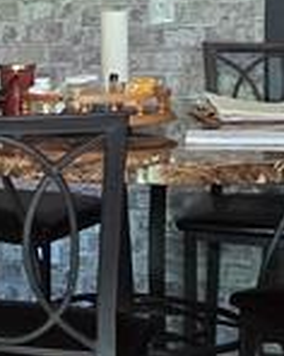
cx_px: -361
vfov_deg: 21.7
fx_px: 926
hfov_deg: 13.6
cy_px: 115
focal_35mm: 88
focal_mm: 2.2
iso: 400
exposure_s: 1/60
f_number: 2.2
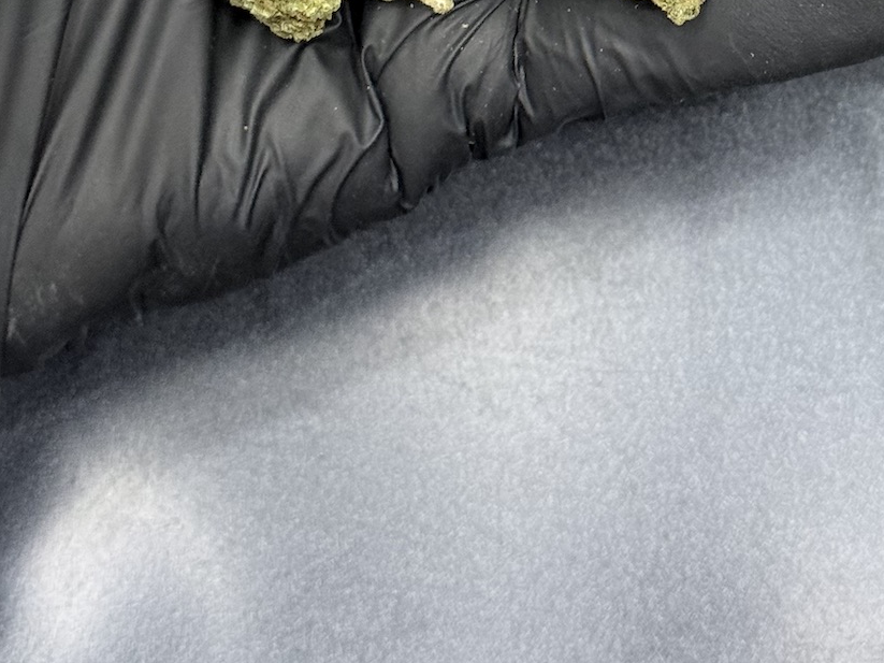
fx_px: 2860
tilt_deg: -78.0
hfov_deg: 17.5
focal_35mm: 112
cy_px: -186
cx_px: 629
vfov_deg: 12.8
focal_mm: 6.76
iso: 160
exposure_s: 1/60
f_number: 1.78
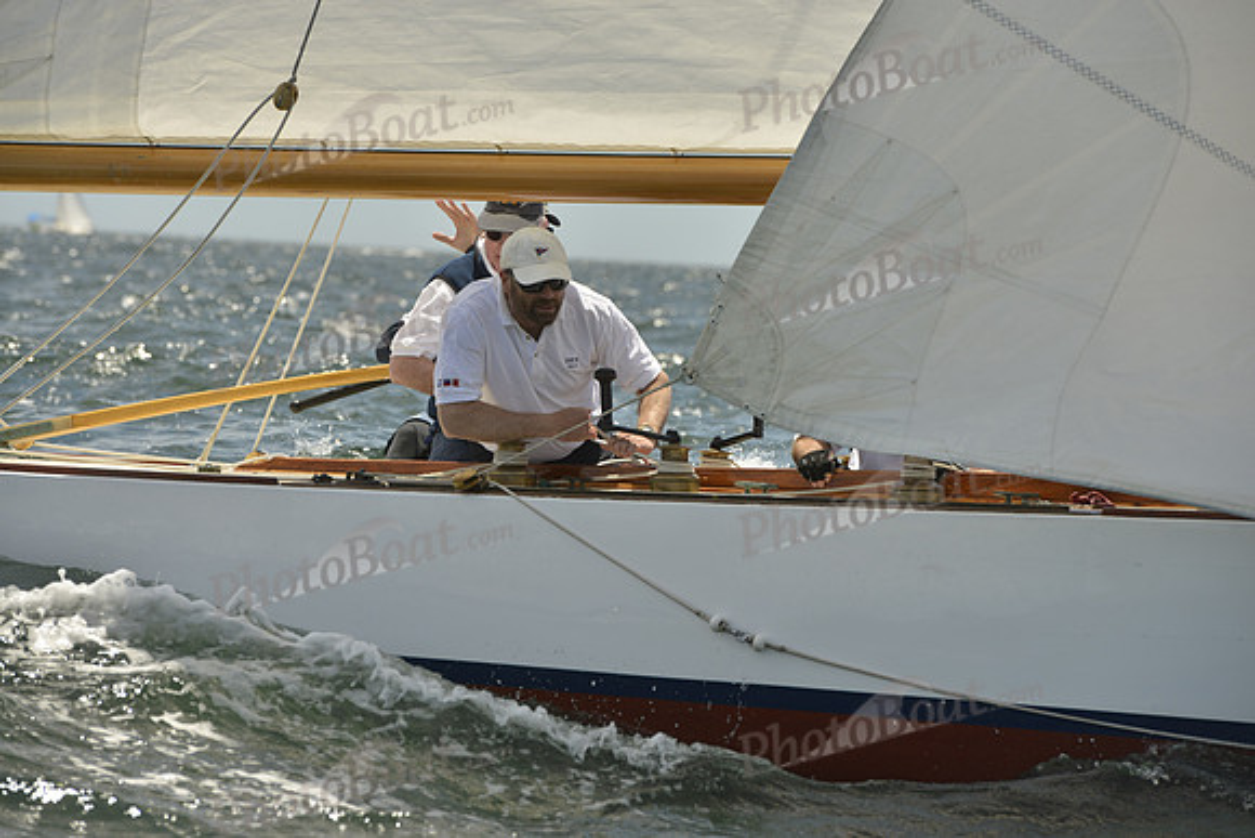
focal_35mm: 185
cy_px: 419
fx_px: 6451
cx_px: 628
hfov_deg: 11.1
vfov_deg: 7.4
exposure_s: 1/1600
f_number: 9
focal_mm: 185
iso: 280
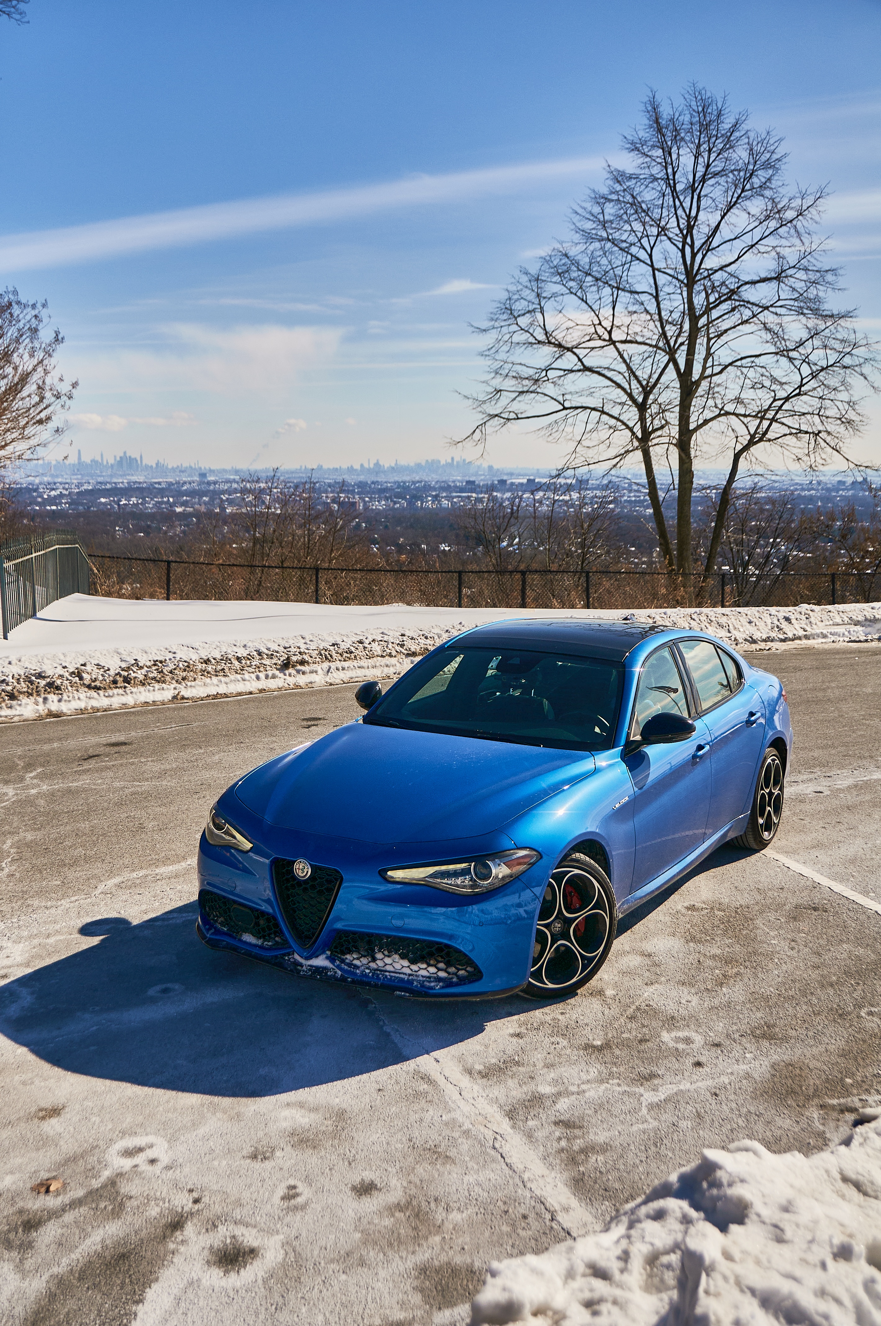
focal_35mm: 33
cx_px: 440
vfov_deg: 57.3
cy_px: 663
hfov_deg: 39.9
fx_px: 1214
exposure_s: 1/5000
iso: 100
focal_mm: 22
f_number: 3.8
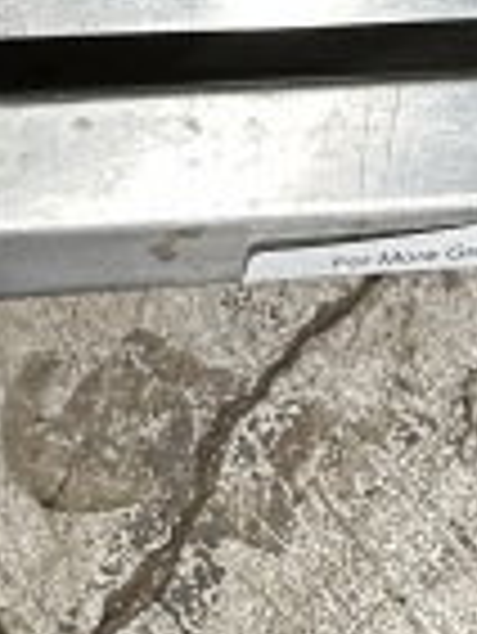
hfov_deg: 9.7
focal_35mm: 138
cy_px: -933
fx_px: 2532
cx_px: 1076
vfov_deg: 11.5
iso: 500
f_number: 1.78
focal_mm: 6.86
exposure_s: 1/60
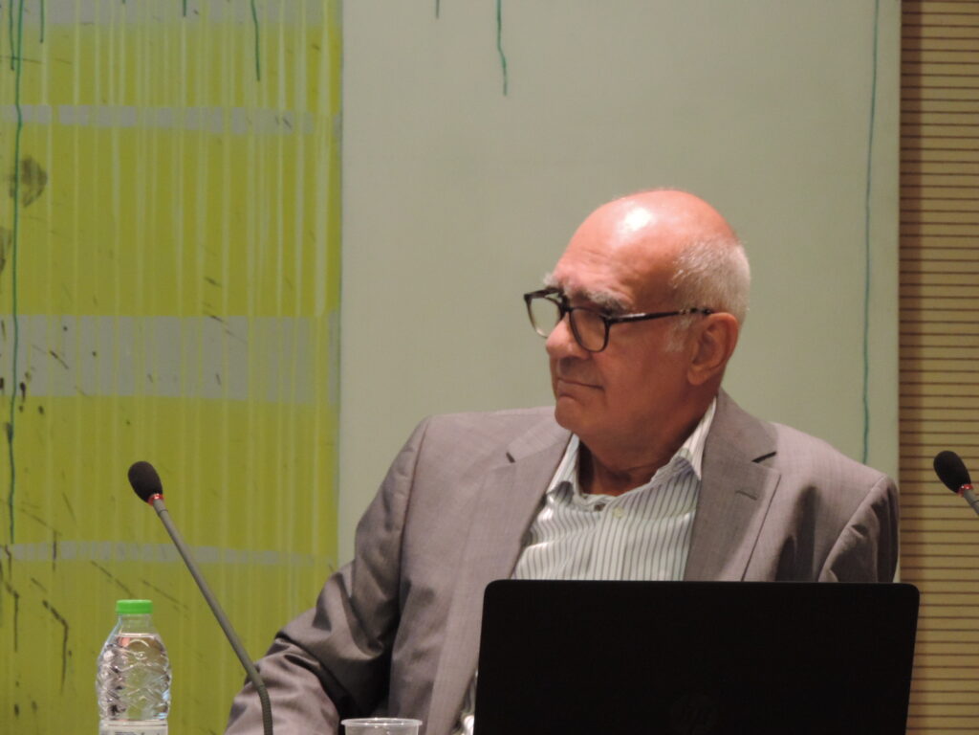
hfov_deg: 8.8
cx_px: 490
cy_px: 368
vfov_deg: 6.6
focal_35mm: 225
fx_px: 6363
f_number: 4.6
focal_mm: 40.1
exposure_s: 1/40
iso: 800
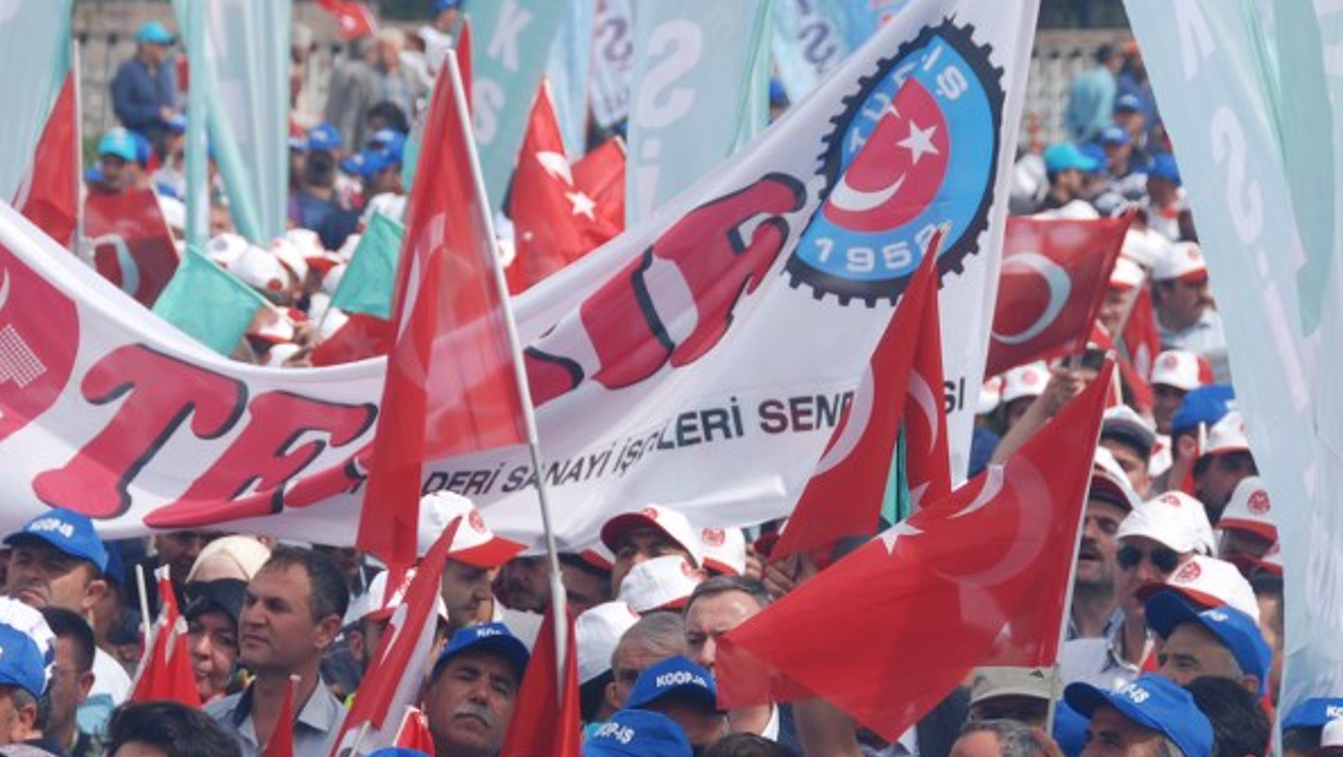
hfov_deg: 10.7
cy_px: 426
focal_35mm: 202
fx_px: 7185
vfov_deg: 6.0
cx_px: 593
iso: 125
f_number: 5.6
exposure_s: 1/500
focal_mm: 95
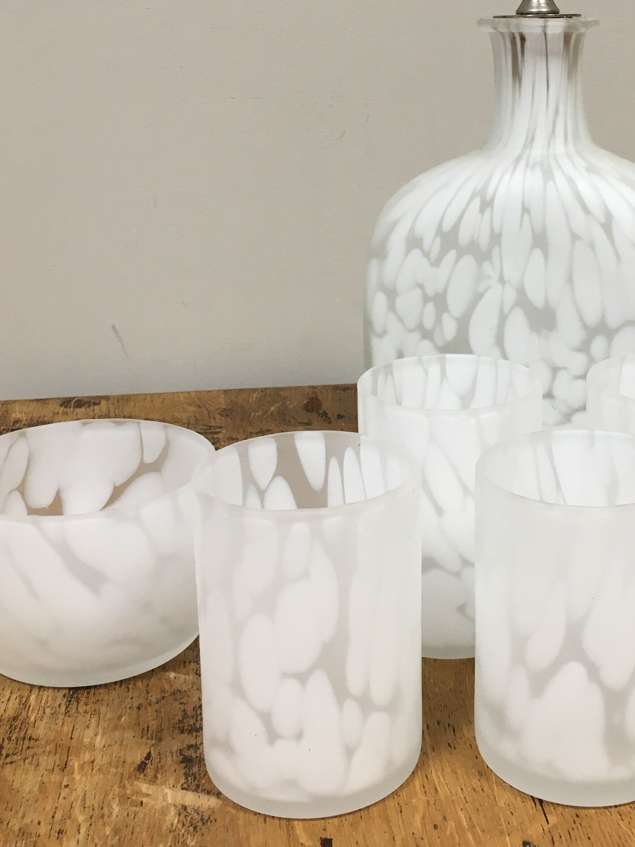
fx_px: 1223
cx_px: 460
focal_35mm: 50
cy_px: 361
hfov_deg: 28.8
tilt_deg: -16.2
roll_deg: +0.5
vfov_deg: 38.1
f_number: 2.2
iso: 64
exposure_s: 1/33
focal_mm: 4.15
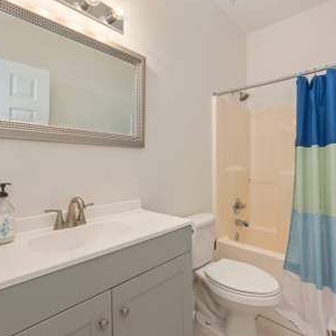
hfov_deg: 77.5
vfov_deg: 77.7
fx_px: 209
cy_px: 167
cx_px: 184
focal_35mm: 19
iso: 100
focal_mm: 14
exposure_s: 1/50
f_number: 9
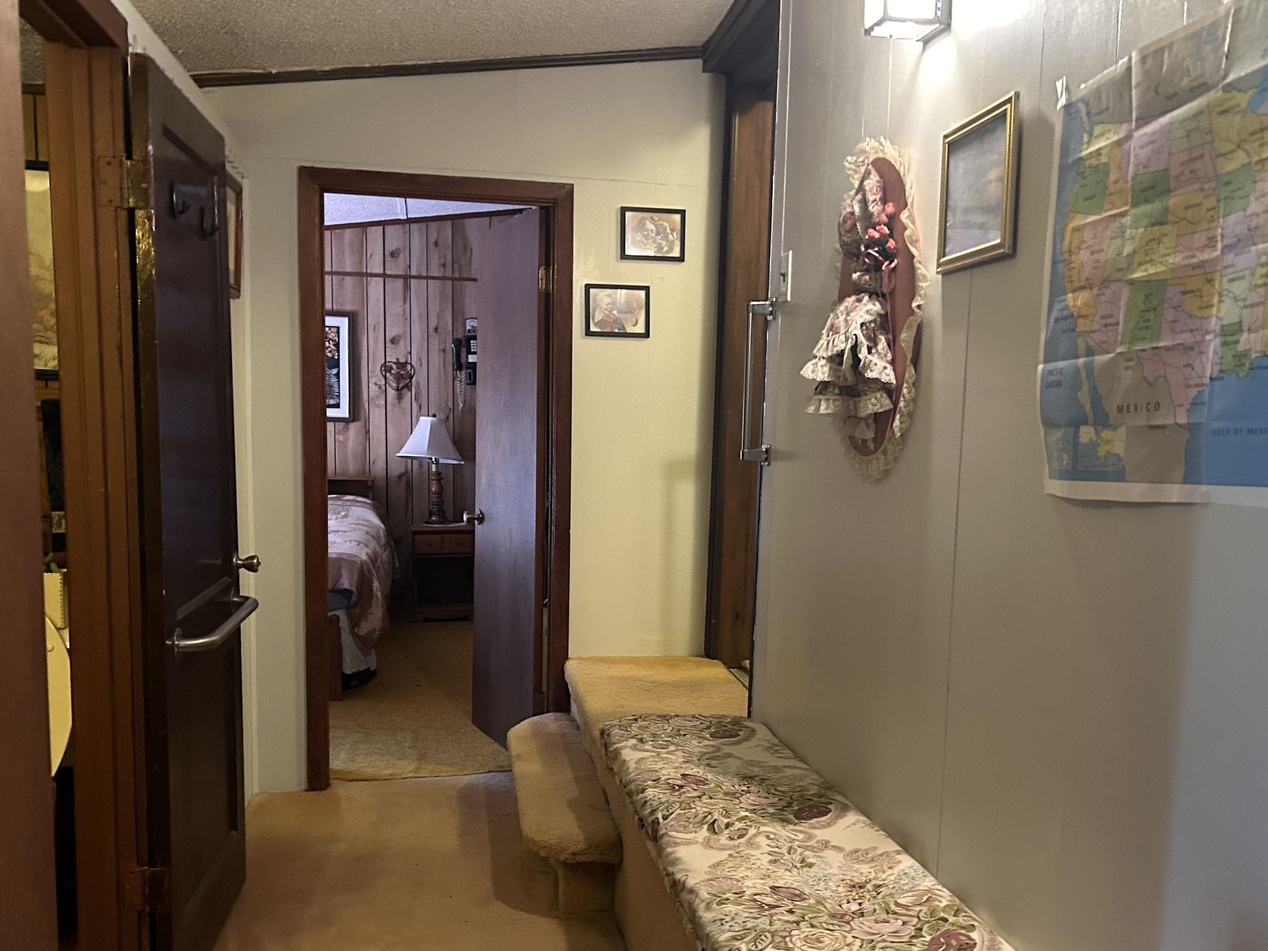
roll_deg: -1.2
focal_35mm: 34
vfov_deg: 41.6
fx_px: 1245
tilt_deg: -7.1
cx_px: 718
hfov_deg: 53.8
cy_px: 573
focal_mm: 5.7
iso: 500
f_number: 1.5
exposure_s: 1/30
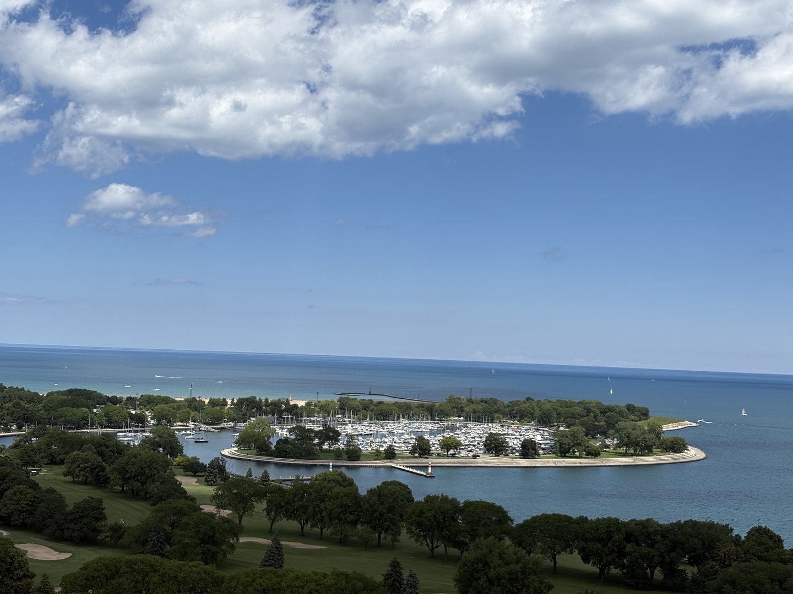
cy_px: 297
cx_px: 396
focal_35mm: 52
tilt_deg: +3.2
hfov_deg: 36.8
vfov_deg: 28.0
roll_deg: -1.6
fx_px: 1191
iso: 25
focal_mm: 5.96
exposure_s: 1/5348
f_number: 1.6
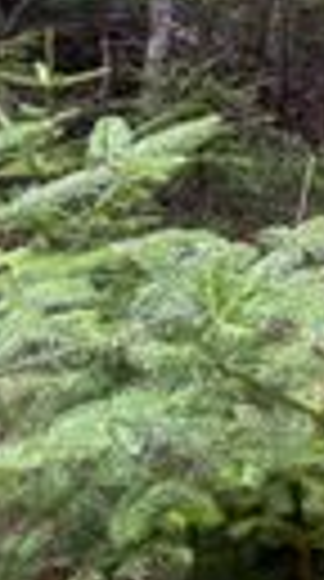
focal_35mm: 110
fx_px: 1690
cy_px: -61
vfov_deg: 18.7
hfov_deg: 8.5
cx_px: 1076
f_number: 1.6
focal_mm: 5.96
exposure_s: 1/240
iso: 40
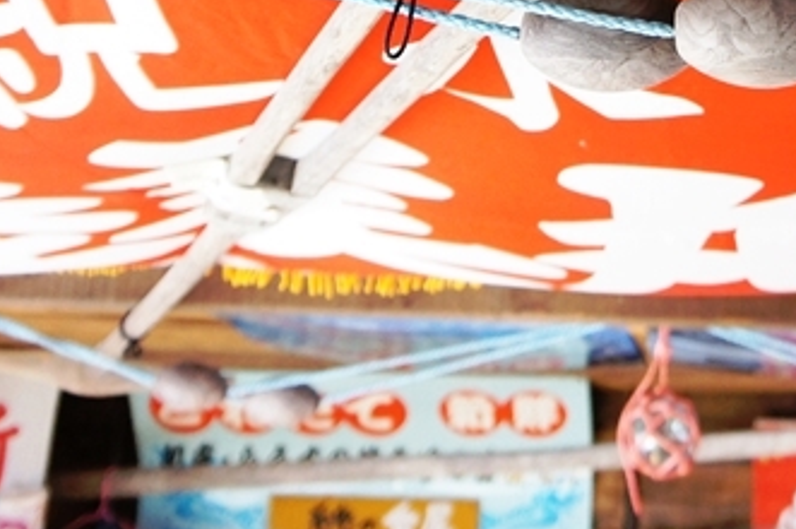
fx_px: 1922
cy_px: -77
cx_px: 712
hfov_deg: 22.8
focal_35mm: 87
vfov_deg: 15.2
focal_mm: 24
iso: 1000
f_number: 4
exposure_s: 1/160
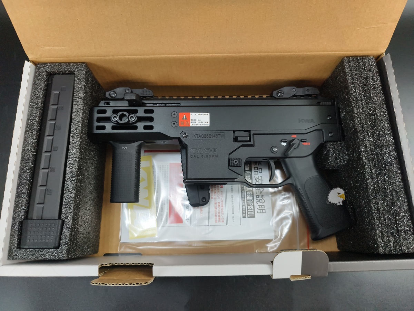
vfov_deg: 58.9
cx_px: 207
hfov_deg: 73.9
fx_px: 275
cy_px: 156
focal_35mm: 23
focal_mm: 6.54
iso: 312
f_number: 1.57
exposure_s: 1/60
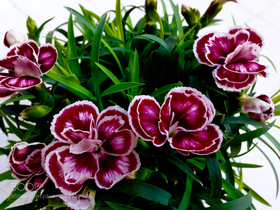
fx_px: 267
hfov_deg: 55.4
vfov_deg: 42.9
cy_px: 105
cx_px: 140
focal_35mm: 33
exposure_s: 1/319
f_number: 2.4
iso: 50
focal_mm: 4.12
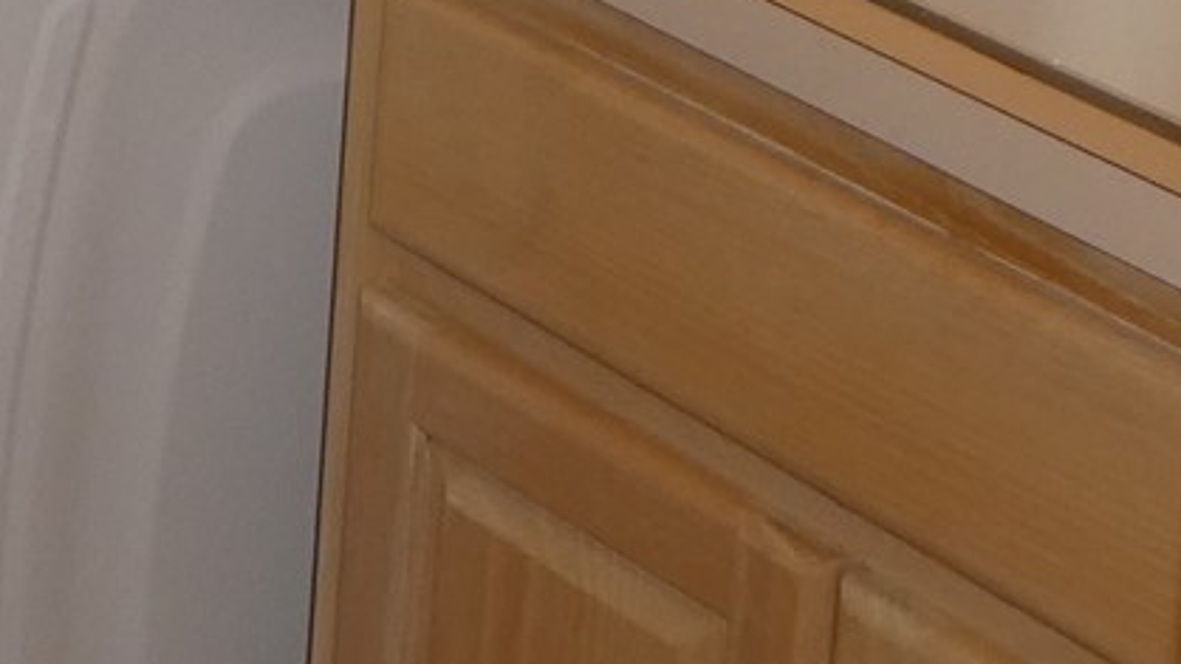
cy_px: -672
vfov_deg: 8.2
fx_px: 4384
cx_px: -291
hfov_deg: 14.8
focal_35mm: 140
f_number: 3.5
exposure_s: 1/60
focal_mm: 5
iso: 125
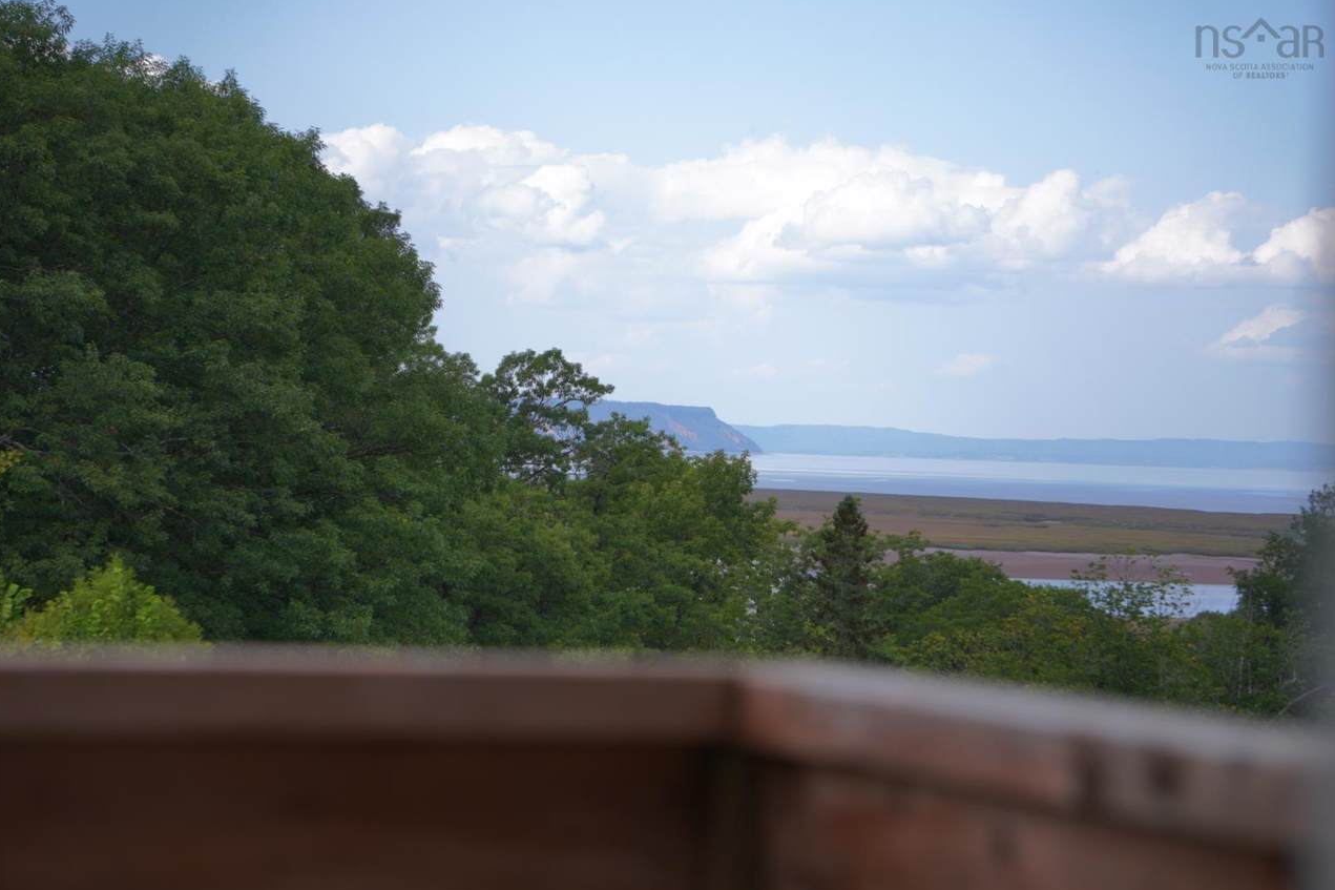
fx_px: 4709
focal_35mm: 127
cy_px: 446
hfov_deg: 16.1
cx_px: 665
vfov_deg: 10.8
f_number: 5
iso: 160
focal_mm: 84
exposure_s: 1/320
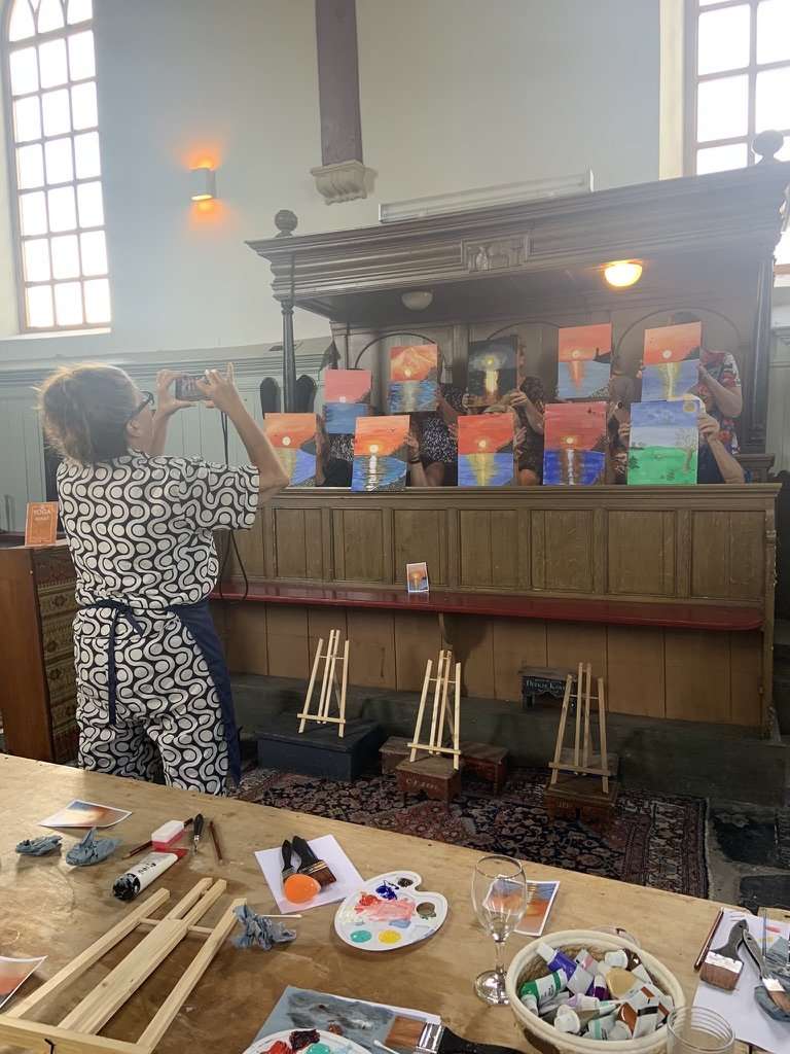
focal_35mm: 26
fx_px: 791
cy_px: 527
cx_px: 395
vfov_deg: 67.3
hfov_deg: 53.1
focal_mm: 4.25
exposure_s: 1/69
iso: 100
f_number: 1.8
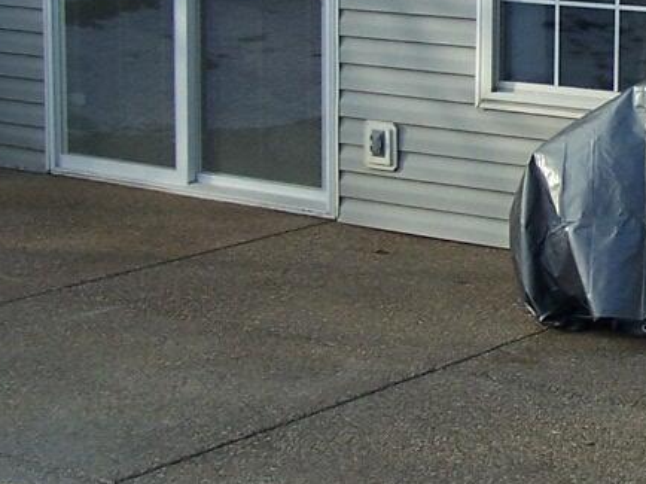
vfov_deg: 10.9
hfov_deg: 14.1
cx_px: 774
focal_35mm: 136
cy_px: 128
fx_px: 2537
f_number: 2.8
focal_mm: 6.3
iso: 80
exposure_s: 1/500
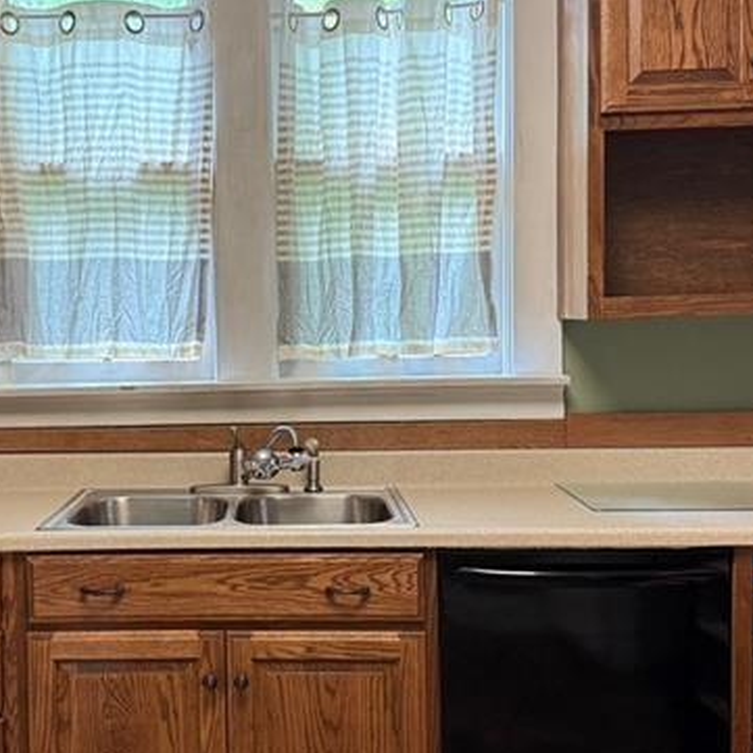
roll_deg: +0.5
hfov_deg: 35.7
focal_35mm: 47
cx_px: 250
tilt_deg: -3.7
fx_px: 1157
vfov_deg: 36.1
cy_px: 388
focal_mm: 6.76
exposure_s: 1/60
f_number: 1.78
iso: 250
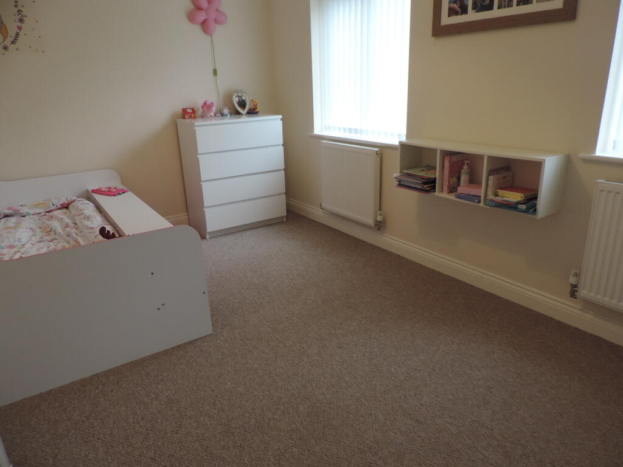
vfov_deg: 56.8
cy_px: 234
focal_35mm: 24
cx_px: 312
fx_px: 432
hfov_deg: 71.6
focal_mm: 4.3
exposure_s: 1/30
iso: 280
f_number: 3
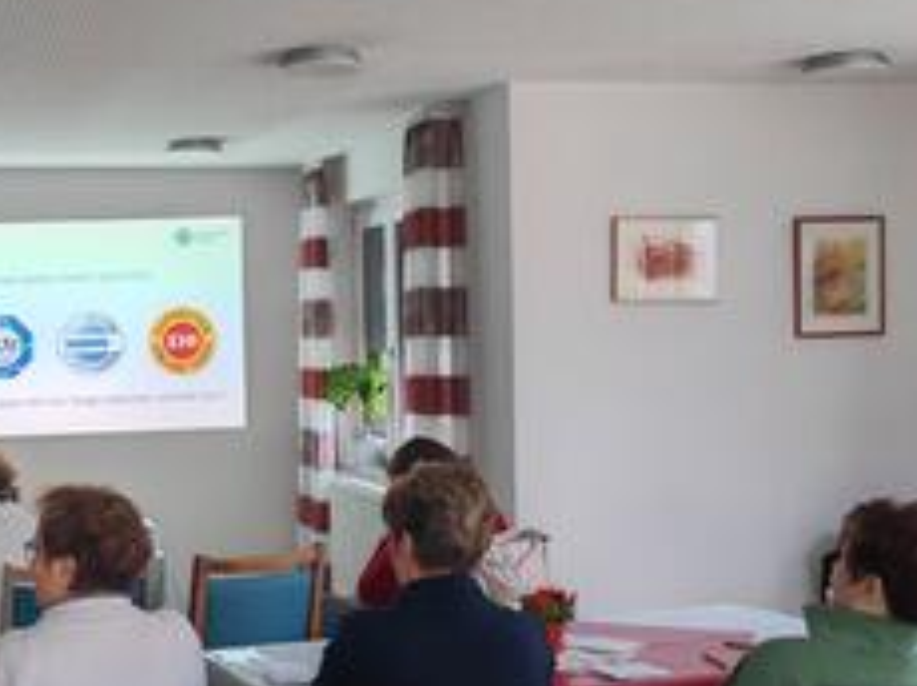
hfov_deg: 32.8
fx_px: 1508
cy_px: 347
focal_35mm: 57
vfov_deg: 25.6
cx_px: 173
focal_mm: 5.53
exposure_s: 1/240
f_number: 1.8
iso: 1600
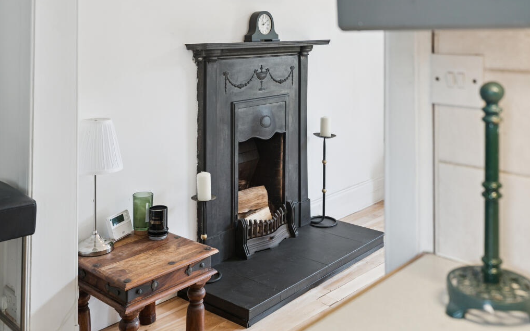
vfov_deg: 34.4
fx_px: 534
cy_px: 171
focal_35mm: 37
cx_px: 266
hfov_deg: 52.7
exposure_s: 1/100
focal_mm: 24
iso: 320
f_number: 2.8
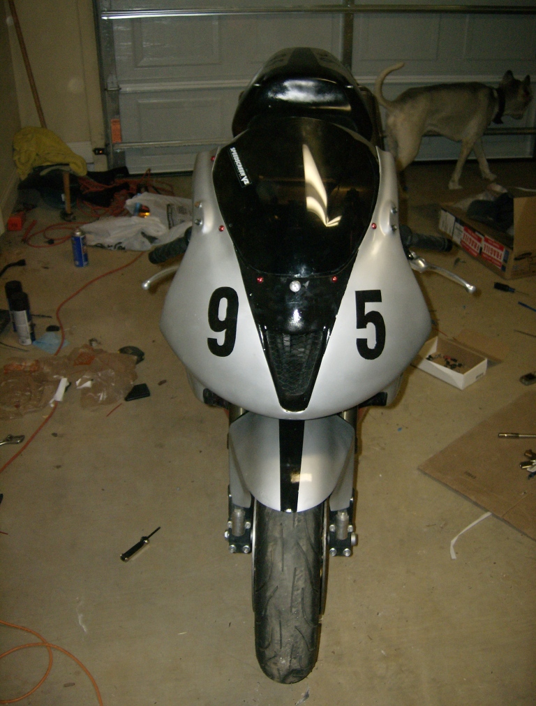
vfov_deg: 51.1
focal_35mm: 36
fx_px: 737
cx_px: 268
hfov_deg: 40.0
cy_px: 353
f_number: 2.8
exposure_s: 1/60
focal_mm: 6
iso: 200
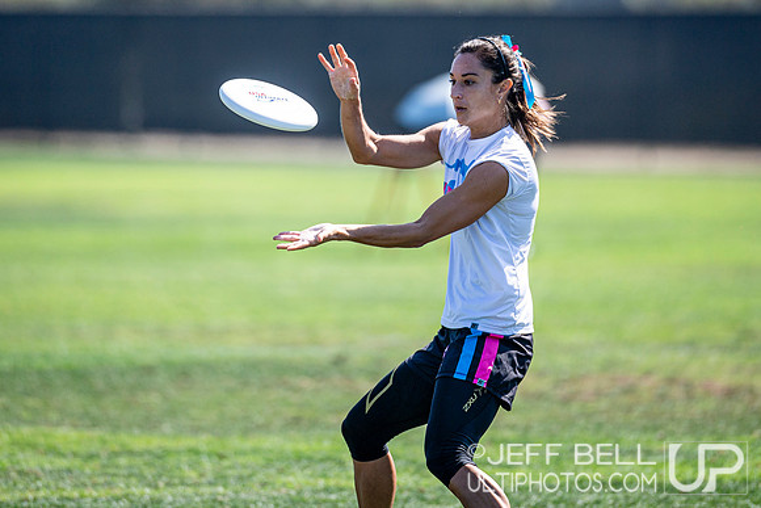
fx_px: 9218
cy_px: 122
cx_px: 384
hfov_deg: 4.7
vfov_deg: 3.2
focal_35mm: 436
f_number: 3.2
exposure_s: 1/2000
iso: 200
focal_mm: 280
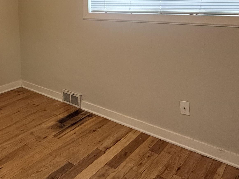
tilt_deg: -6.6
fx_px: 256
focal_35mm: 37
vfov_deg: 37.0
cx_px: 43
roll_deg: +1.7
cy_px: 30
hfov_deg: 47.0
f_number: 2.2
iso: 250
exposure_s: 1/60
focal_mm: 2.22
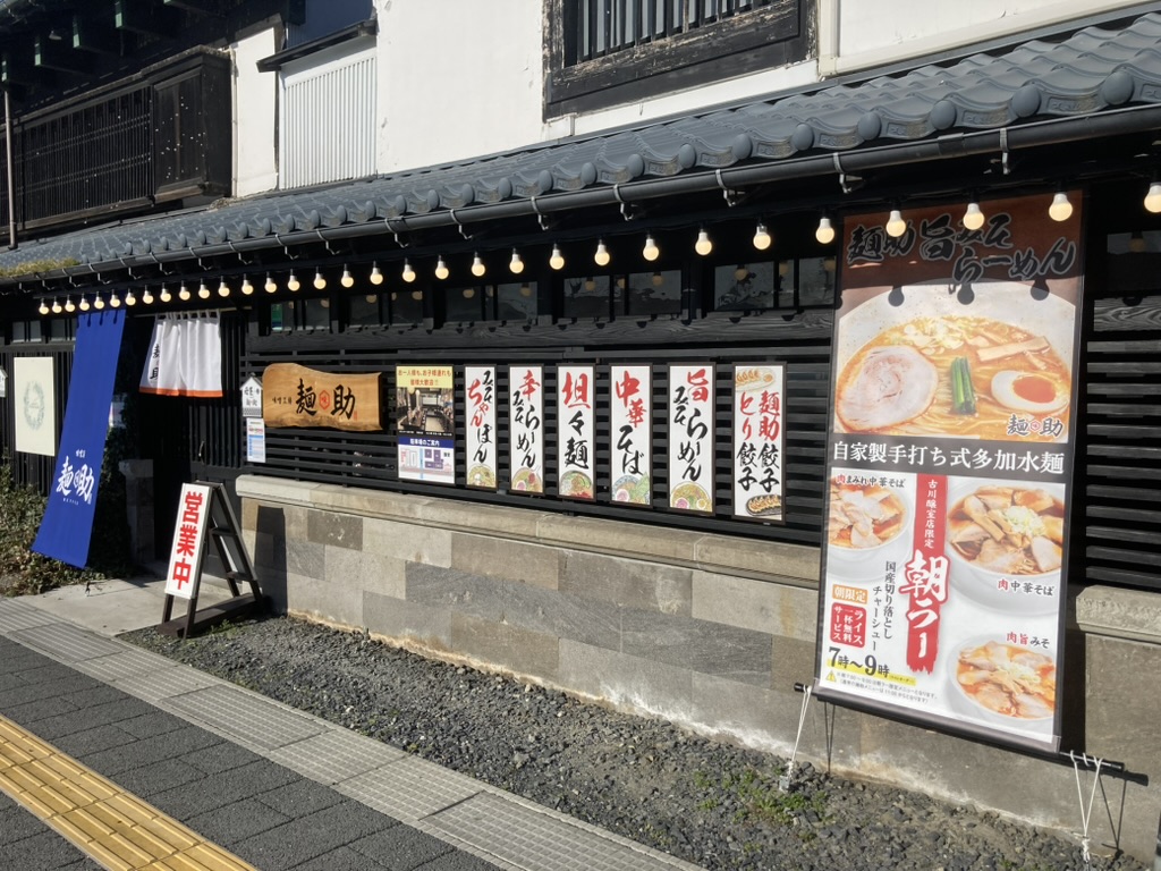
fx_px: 939
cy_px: 436
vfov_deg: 49.7
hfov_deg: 63.4
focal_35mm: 28
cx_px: 580
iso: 25
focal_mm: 3.99
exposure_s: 1/3690
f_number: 1.8
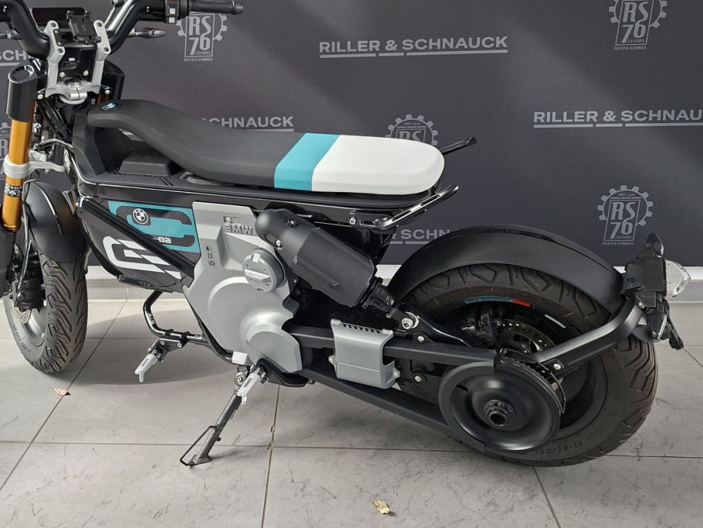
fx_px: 731
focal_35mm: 36
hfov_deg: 50.7
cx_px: 254
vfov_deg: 38.9
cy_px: 147
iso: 125
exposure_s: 1/120
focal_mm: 5.54
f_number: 1.8
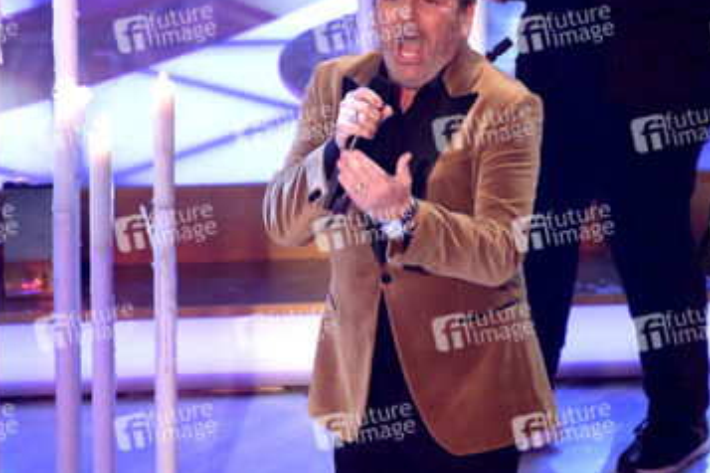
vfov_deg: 2.2
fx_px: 12444
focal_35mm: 631
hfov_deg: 3.3
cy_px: 179
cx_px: 311
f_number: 5.6
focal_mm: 500
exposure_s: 1/400
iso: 12800
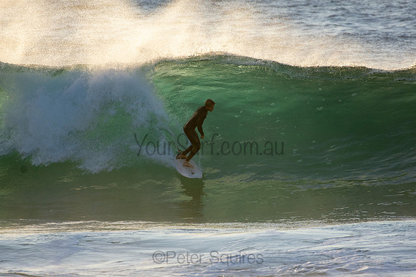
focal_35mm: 750
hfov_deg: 2.7
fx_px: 8668
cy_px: 138
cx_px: 208
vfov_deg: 1.8
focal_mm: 500
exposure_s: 1/2000
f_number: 5.6
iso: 640
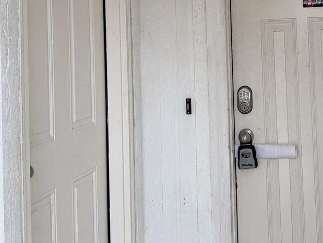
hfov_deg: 30.5
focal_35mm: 62
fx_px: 579
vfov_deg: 23.2
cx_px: 250
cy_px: 31
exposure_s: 1/559
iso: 100
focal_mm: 6.76
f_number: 1.78
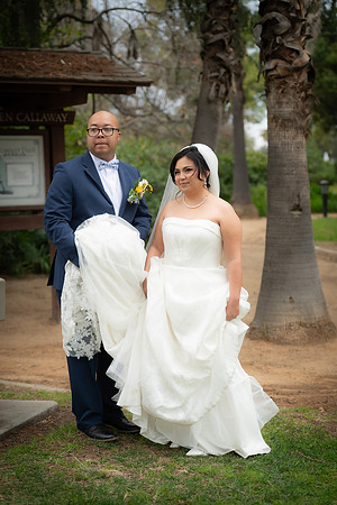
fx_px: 983
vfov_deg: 28.8
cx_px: 168
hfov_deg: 19.5
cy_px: 252
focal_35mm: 70
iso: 640
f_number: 2.8
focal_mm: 70
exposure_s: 1/800
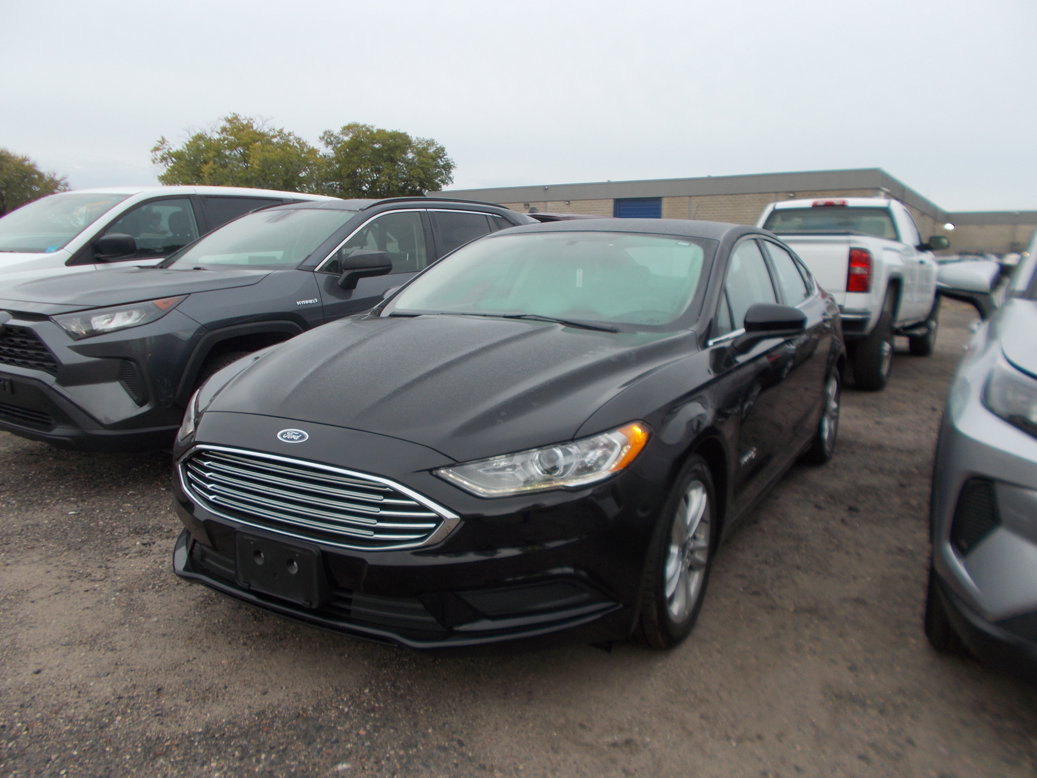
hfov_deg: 67.3
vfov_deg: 53.1
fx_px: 779
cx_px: 518
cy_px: 389
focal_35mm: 26
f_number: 3.2
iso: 80
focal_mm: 4.6
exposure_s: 1/100
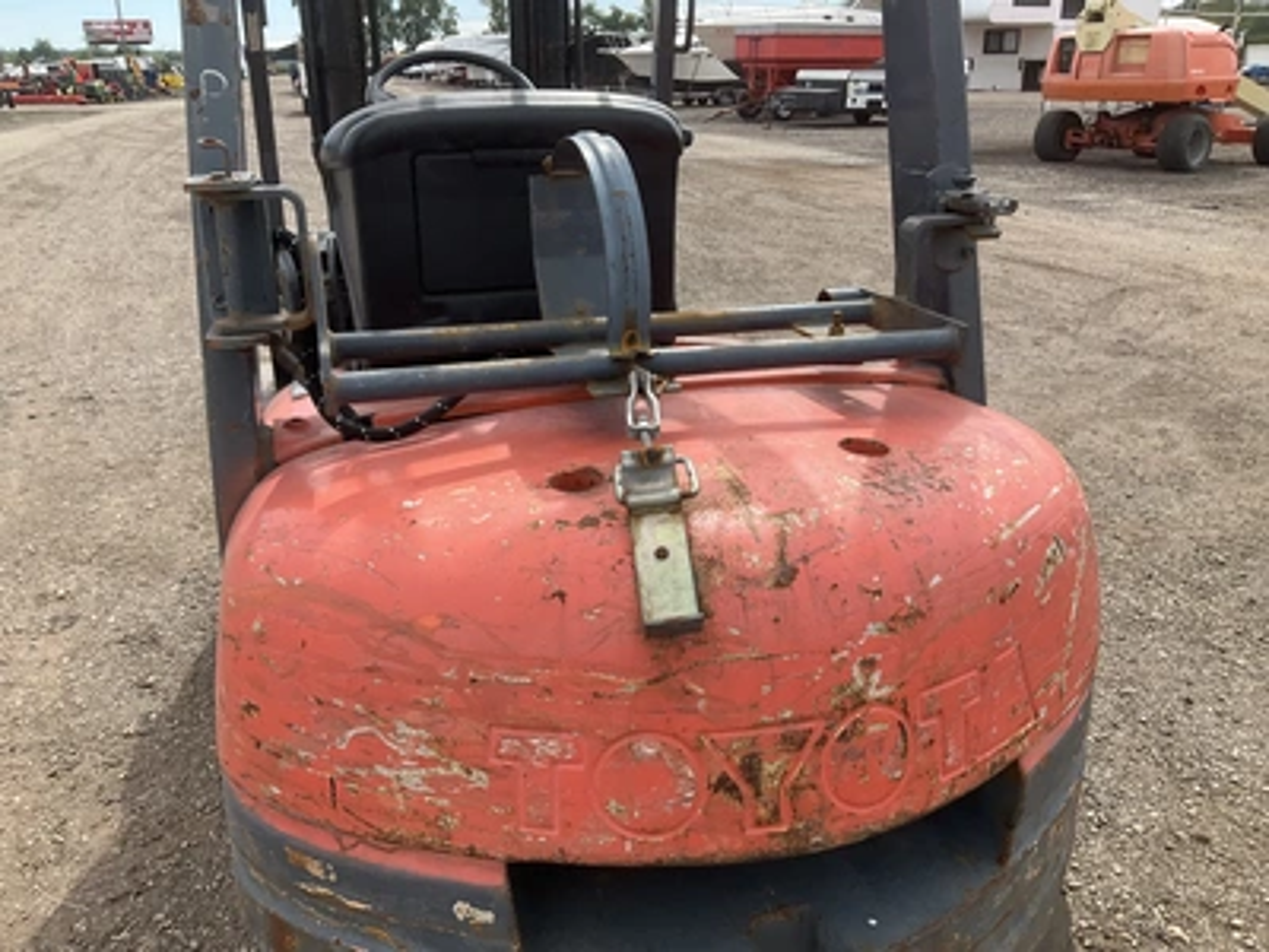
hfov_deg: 61.7
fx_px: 1063
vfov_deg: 48.2
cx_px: 634
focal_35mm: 29
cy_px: 476
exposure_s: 1/1035
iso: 25
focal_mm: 3
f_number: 1.8
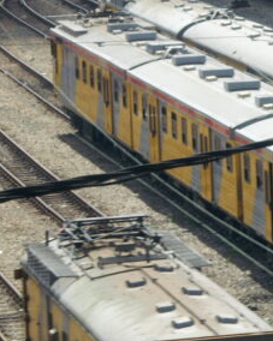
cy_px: -55
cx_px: 439
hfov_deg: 3.8
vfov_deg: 4.8
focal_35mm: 406
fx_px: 4103
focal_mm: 80
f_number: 13
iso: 400
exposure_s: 1/250
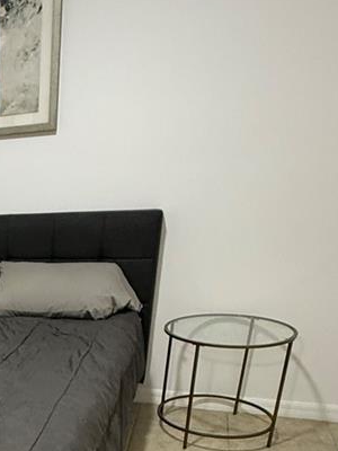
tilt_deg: -24.6
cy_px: 416
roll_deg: +4.3
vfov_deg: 40.9
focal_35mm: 42
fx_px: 547
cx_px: -99
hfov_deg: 28.4
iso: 320
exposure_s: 1/60
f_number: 2.2
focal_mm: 2.22
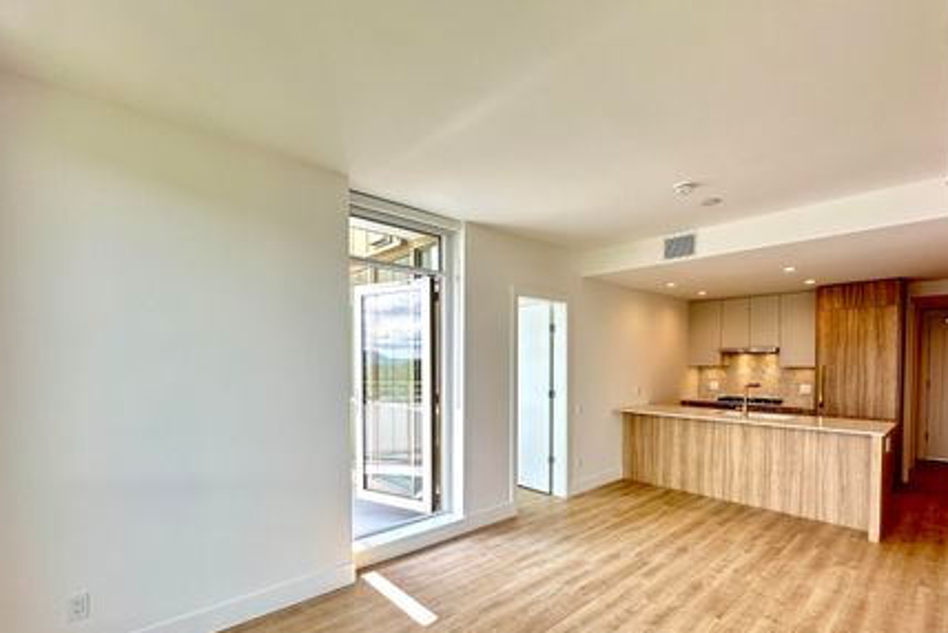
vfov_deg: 70.0
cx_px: 501
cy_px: 373
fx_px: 448
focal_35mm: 17
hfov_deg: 93.1
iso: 50
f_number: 2.2
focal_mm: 2.22
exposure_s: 1/99
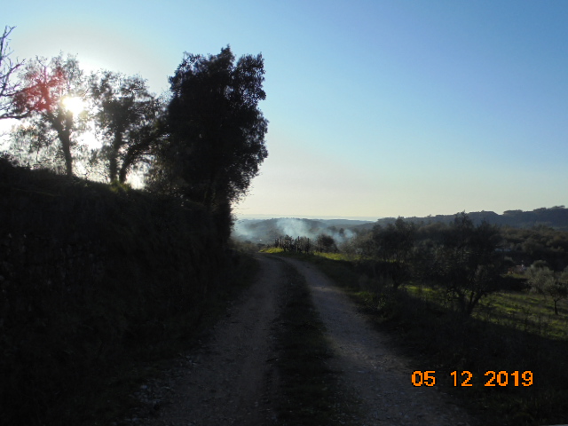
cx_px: 284
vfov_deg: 41.8
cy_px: 213
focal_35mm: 34
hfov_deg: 54.0
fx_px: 558
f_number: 12.5
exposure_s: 1/125
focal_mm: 6.1
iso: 100
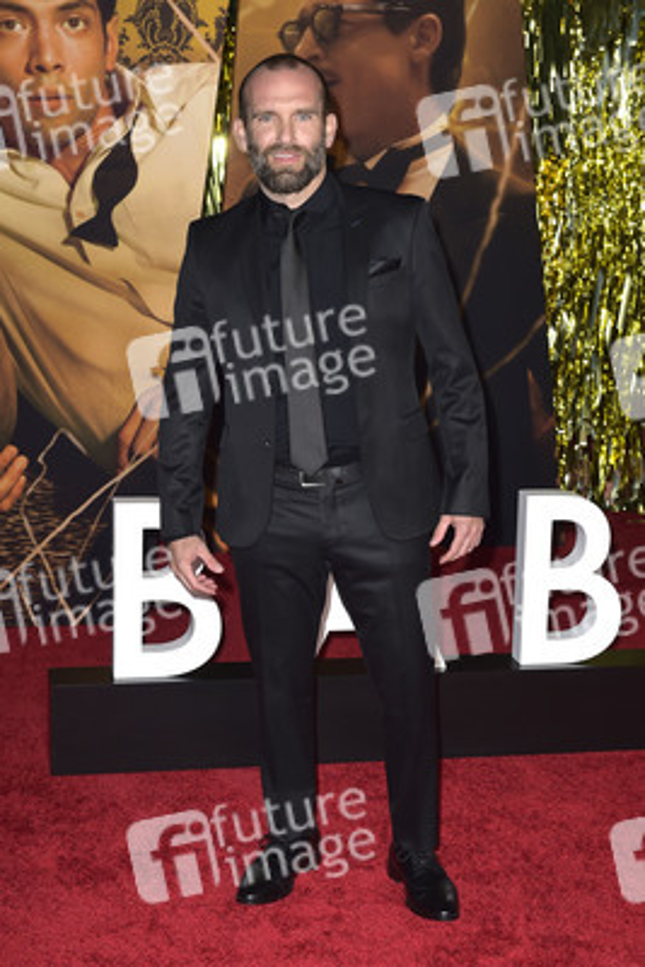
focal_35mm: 56
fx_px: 1504
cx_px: 322
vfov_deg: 35.6
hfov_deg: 24.2
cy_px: 484
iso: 640
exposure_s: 1/250
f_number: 6.3
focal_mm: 56
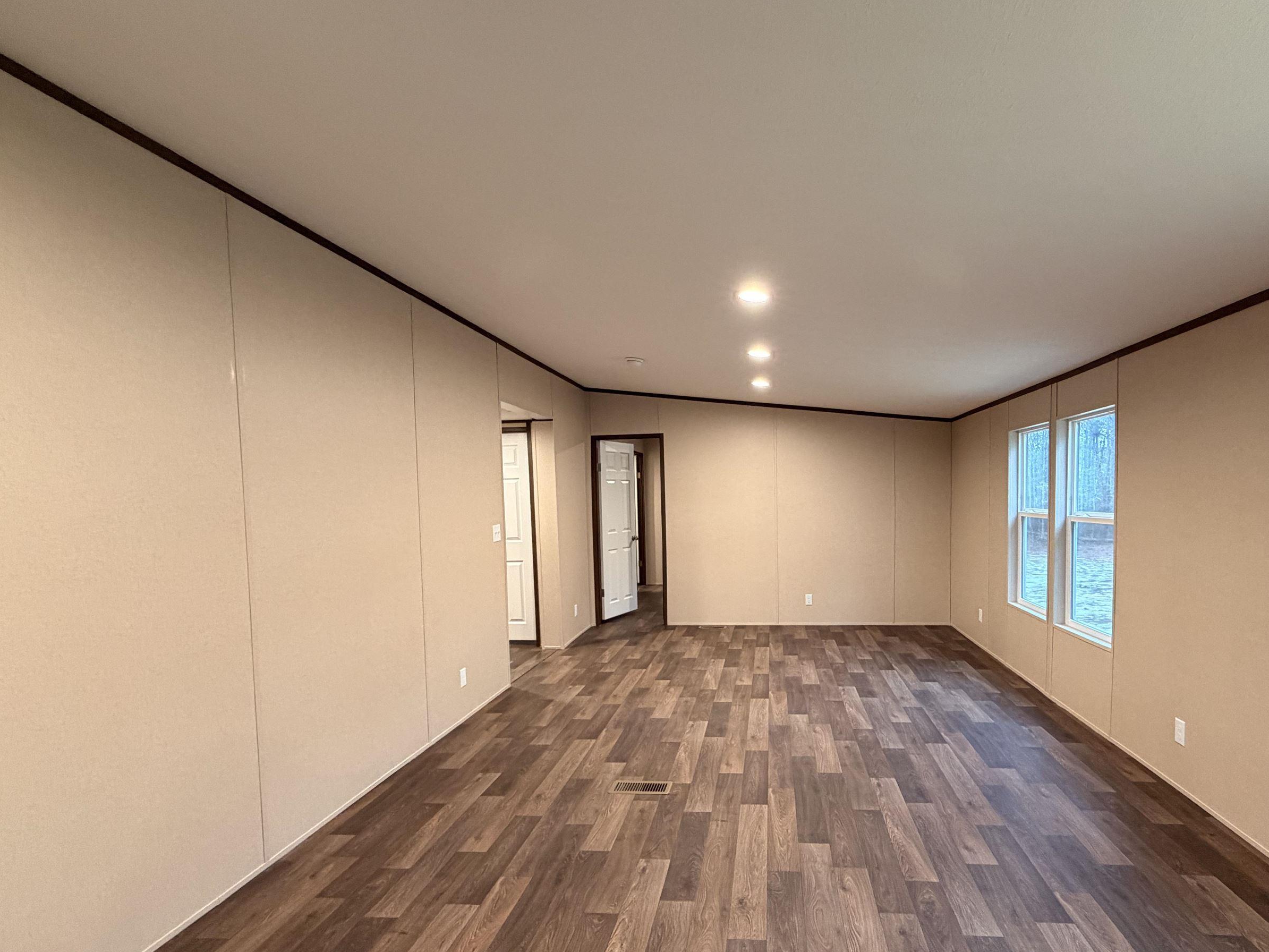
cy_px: 532
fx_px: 660
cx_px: 721
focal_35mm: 18
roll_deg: +1.4
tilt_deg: -3.0
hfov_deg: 87.2
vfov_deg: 71.3
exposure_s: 1/60
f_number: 2.2
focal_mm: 2.22
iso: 320
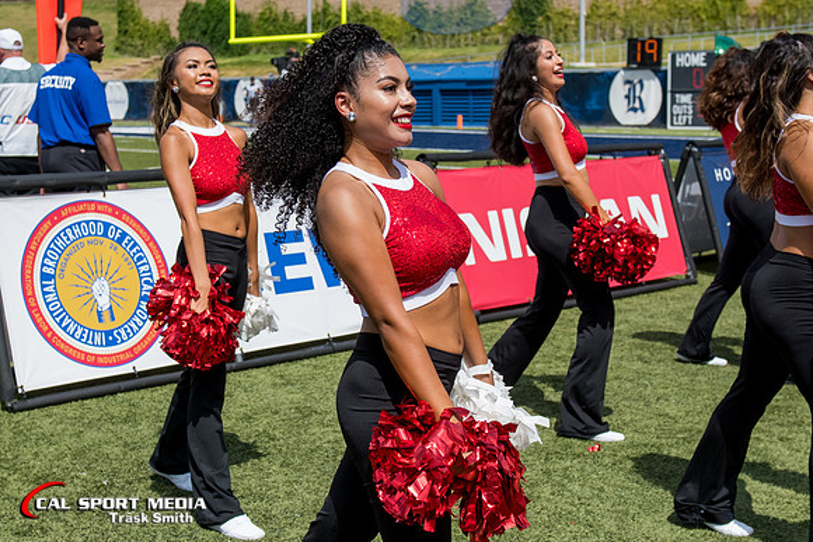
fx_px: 1352
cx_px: 358
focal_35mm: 60
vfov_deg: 22.7
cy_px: 235
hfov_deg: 33.4
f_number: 4
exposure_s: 1/8000
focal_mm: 34
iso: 640
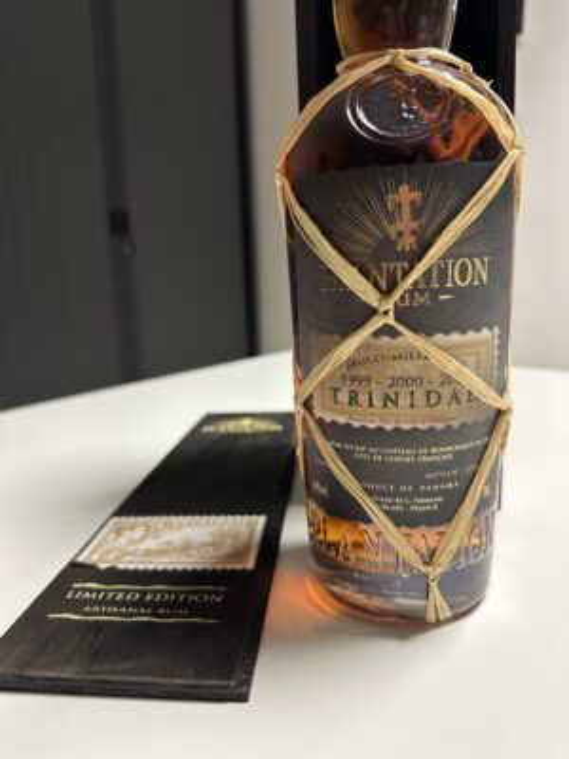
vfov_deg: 71.6
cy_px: 380
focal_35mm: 24
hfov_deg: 56.8
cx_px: 284
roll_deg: +1.9
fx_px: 526
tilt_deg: -9.9
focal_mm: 6.86
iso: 200
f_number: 1.78
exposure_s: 1/50
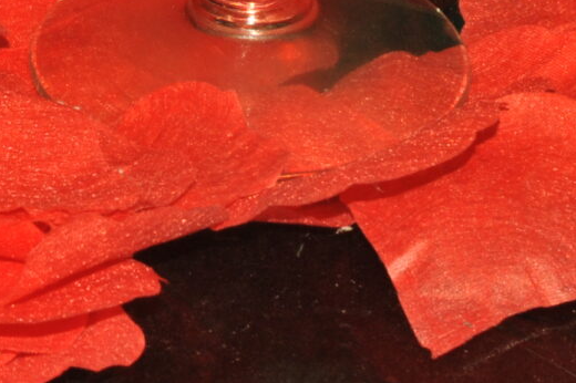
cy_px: -400
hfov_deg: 4.4
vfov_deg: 2.9
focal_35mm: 468
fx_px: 7483
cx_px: -24
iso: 1250
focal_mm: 95
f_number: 16
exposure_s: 1/60
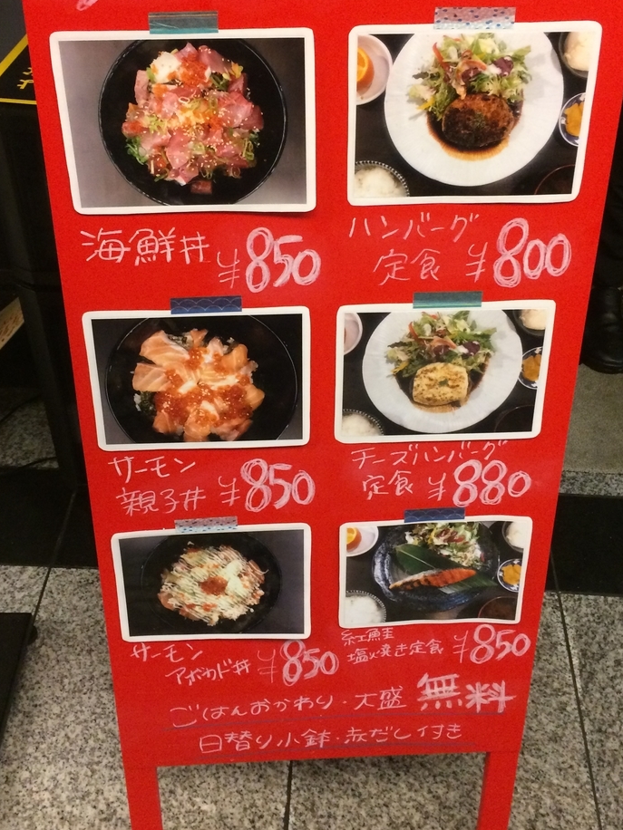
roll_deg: -0.1
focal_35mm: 38
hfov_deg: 37.7
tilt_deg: -39.2
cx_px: 320
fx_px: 912
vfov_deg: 48.8
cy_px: 345
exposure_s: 1/30
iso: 200
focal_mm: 4.15
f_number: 2.2
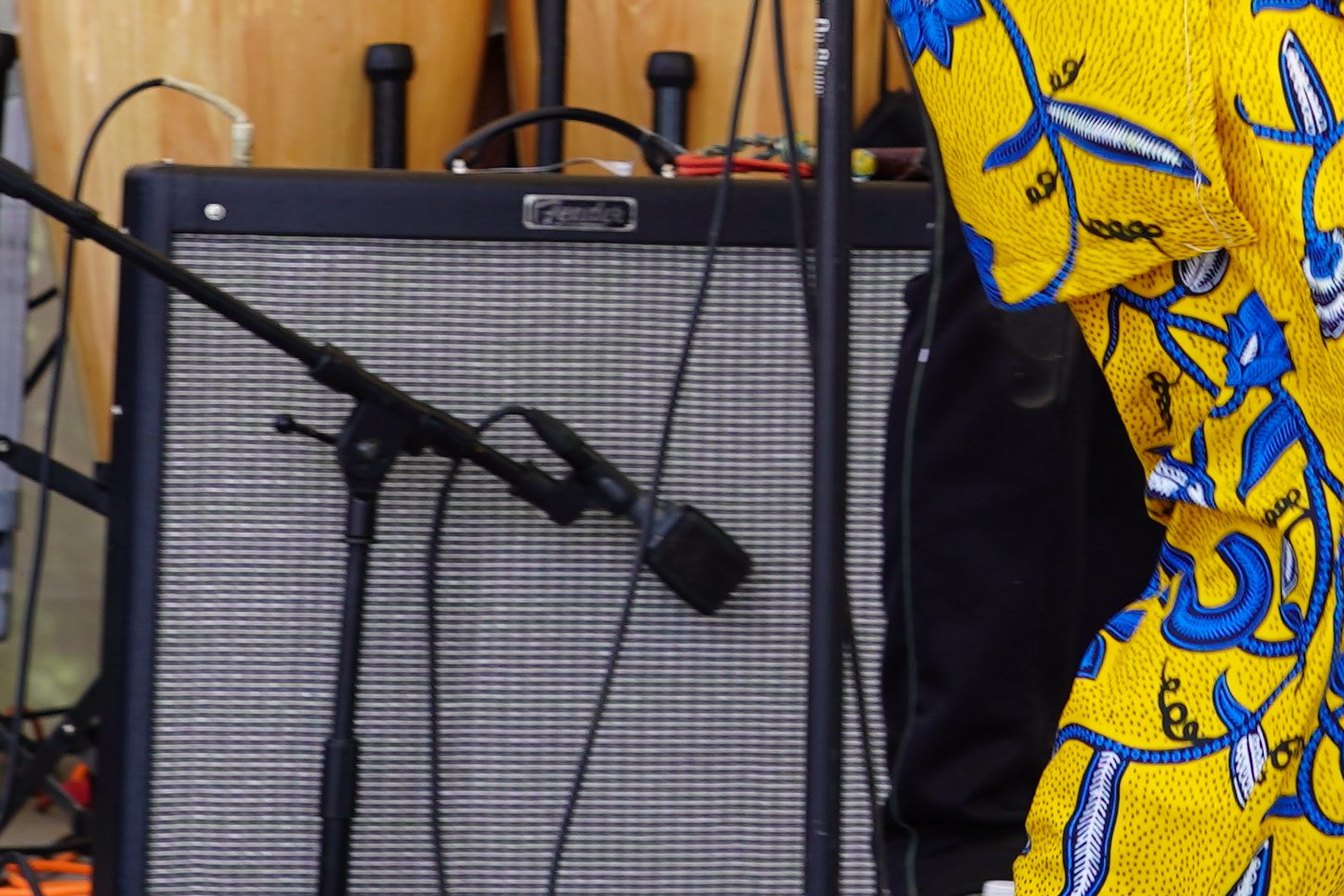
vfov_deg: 6.5
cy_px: -611
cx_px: 1374
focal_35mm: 206
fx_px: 7691
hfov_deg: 9.9
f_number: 6.3
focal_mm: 50
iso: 100
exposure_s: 1/100
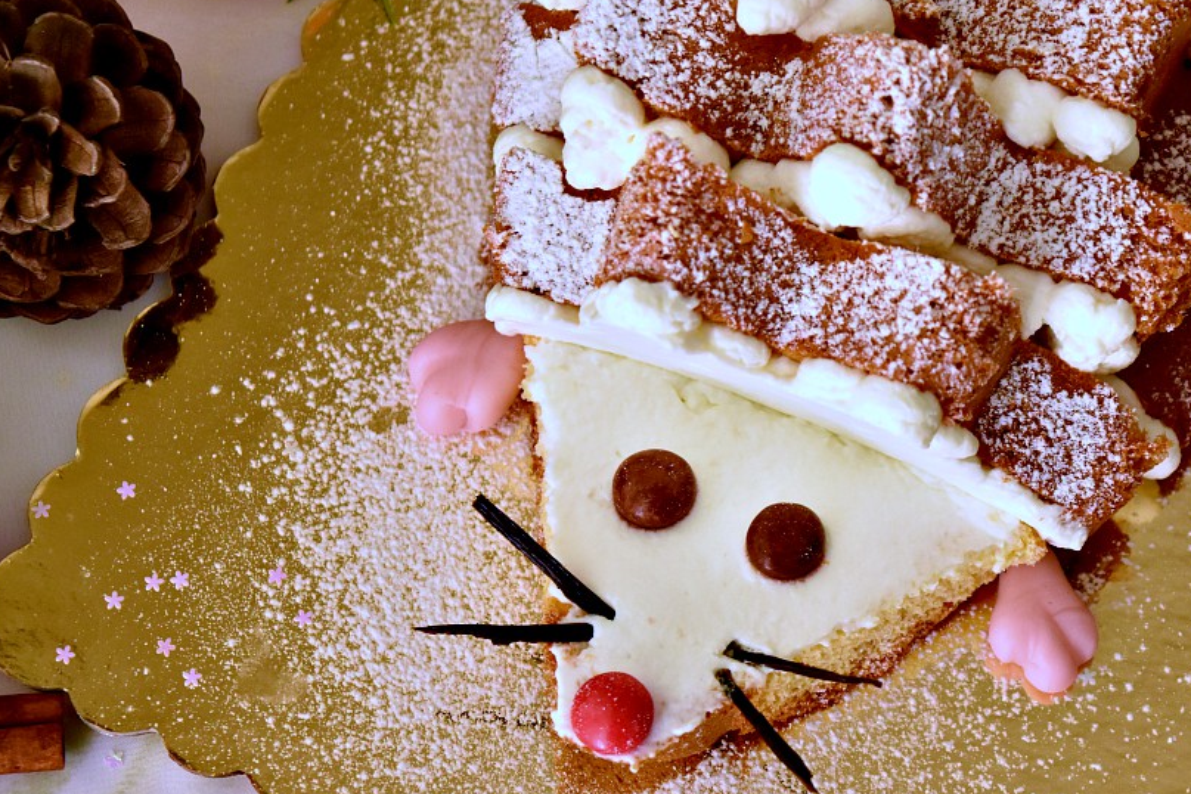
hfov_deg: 19.5
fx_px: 3461
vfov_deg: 13.1
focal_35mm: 105
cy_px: 339
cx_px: 643
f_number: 5.6
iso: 800
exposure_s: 1/160
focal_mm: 55
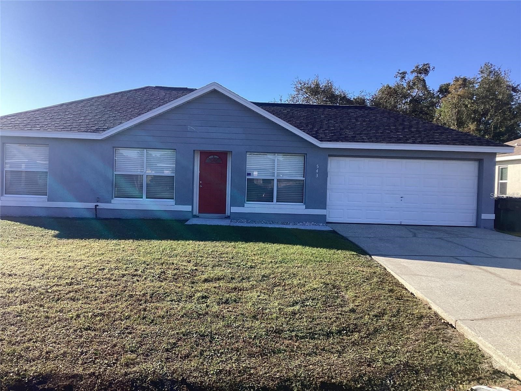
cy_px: 196
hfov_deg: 58.4
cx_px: 260
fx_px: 467
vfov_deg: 45.4
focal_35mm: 31
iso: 25
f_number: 2.4
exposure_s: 1/936
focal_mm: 3.3
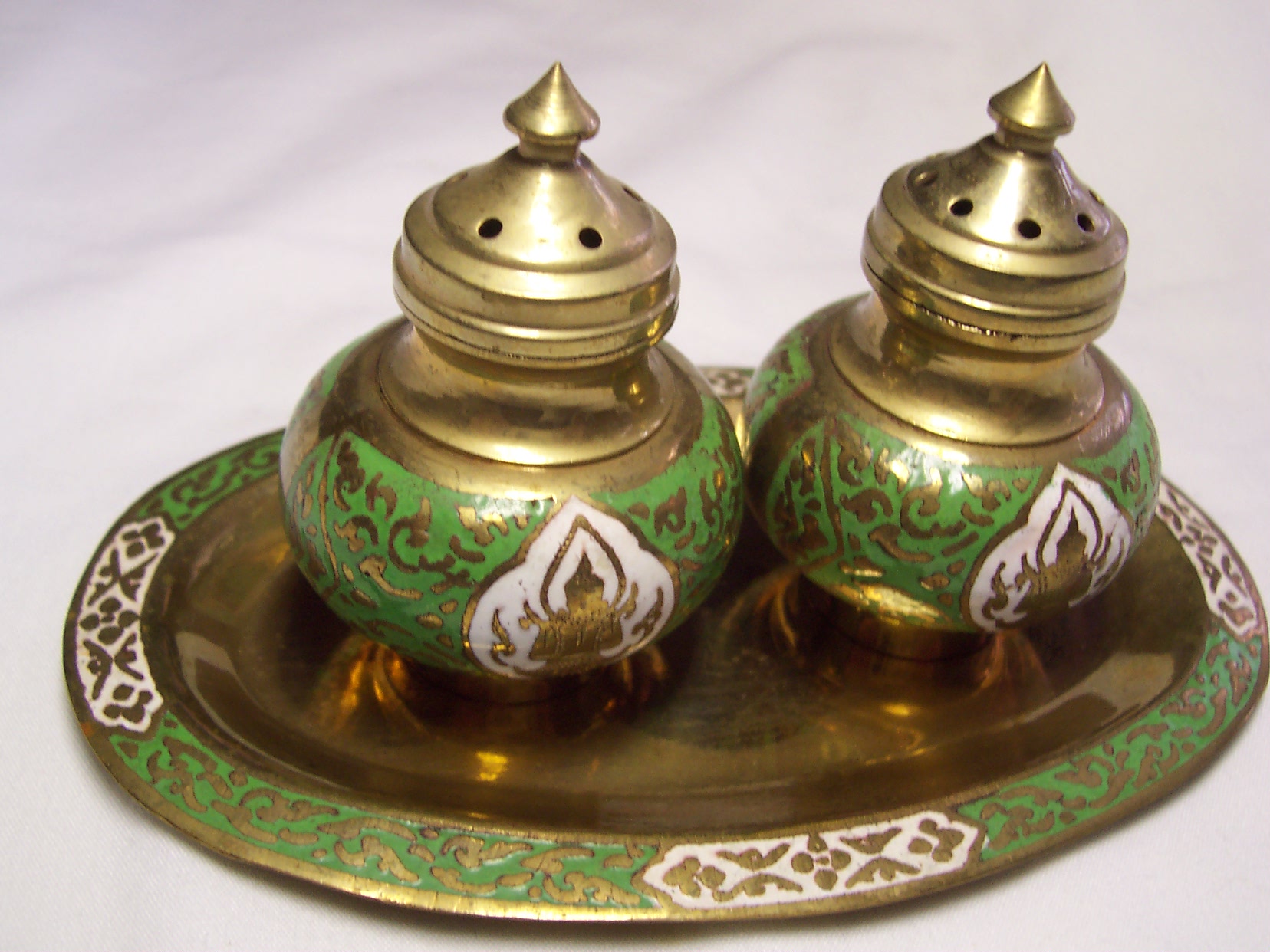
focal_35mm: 37
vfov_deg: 38.7
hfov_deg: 50.1
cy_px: 476
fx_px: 1357
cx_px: 635
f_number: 2.8
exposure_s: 1/45
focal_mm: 5.6
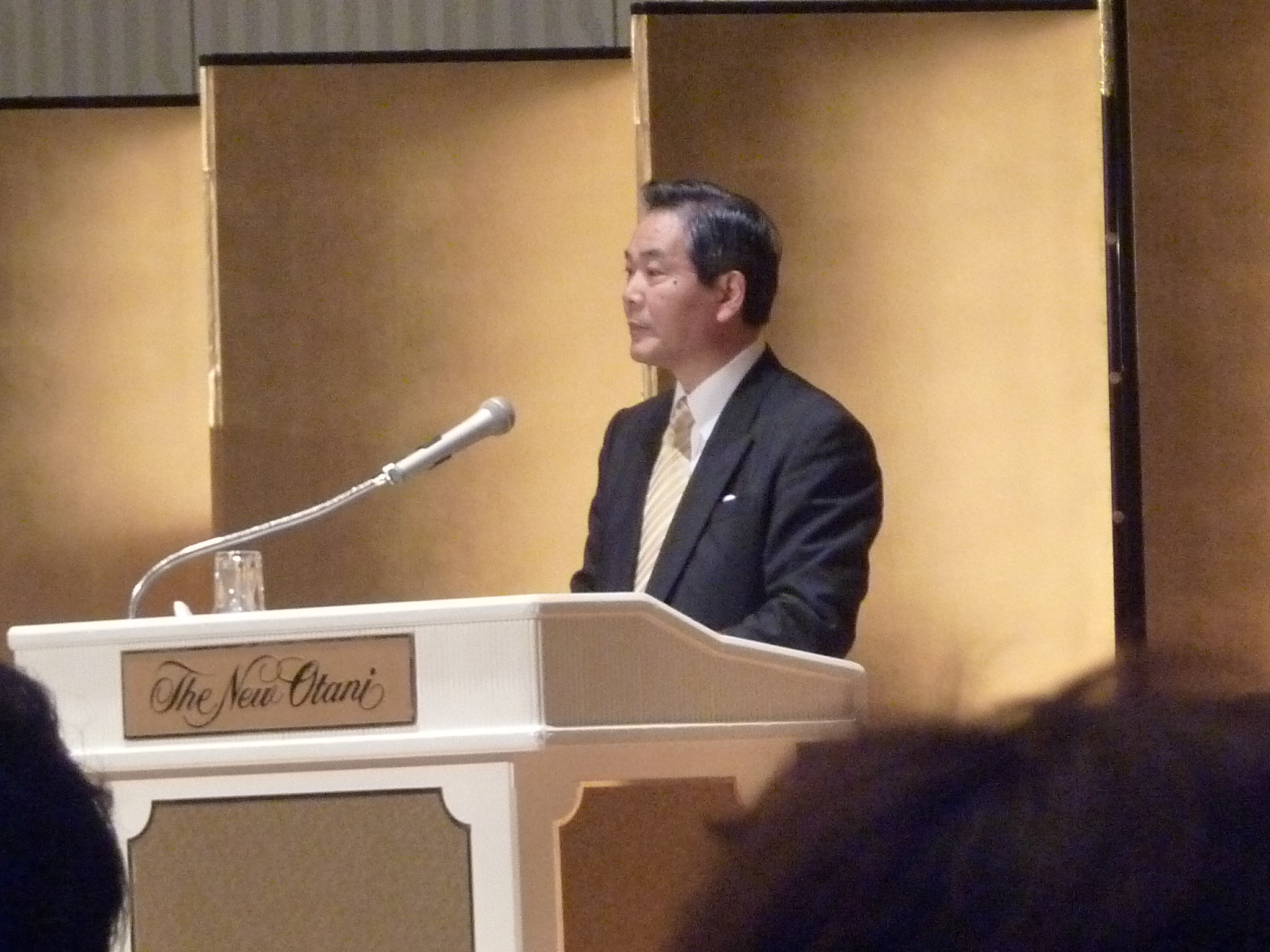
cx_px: 635
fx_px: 11190
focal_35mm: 305
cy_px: 476
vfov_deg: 4.9
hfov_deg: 6.5
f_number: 4.5
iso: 800
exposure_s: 1/50
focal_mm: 27.8
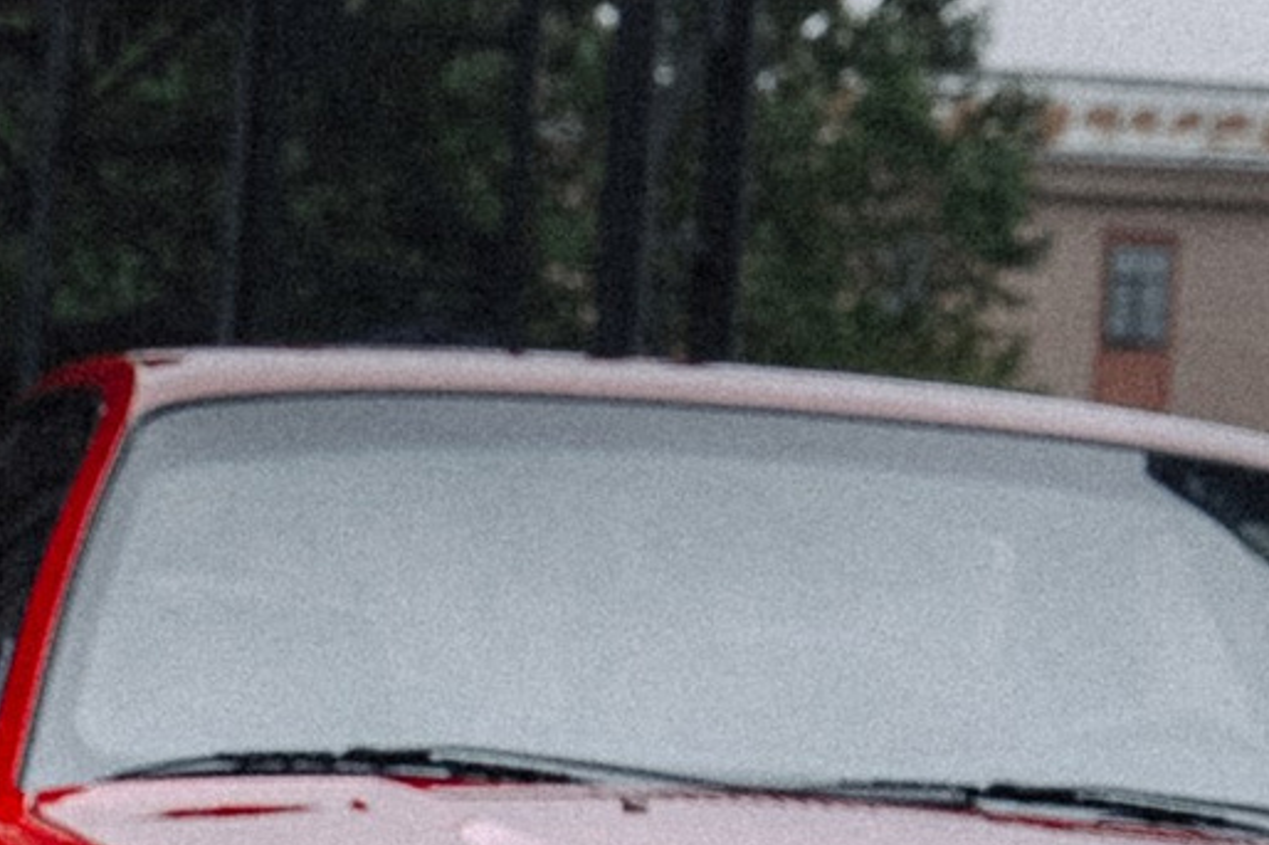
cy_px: 682
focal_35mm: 329
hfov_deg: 6.0
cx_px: -1602
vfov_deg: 4.2
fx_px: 11589
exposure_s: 1/250
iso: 200
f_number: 7.1
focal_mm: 44
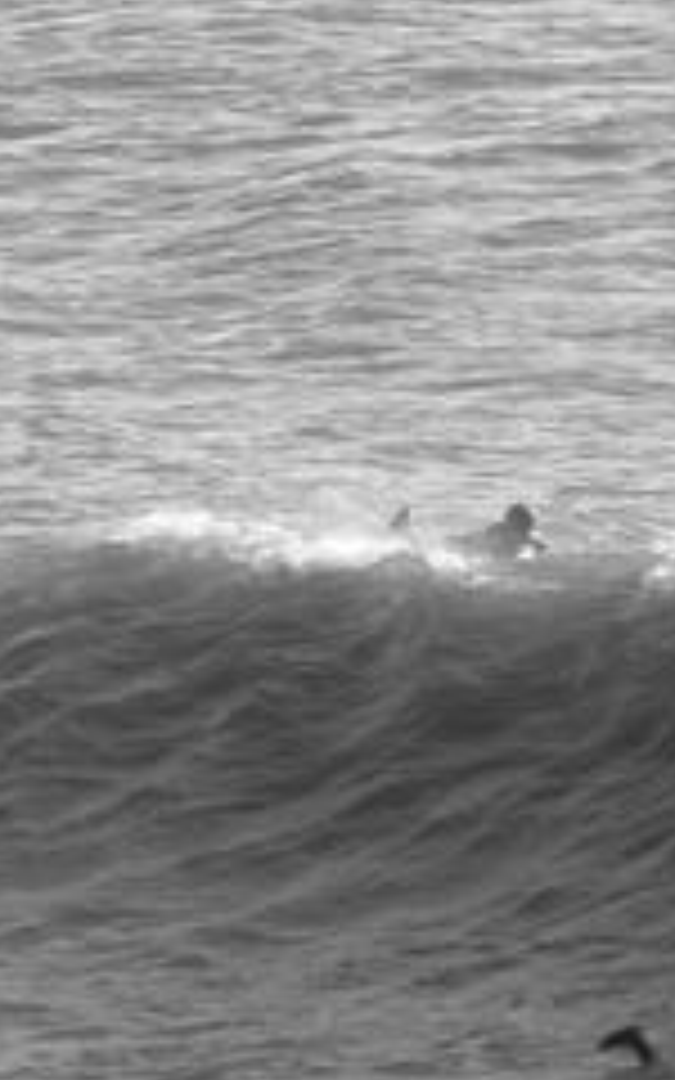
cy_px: 770
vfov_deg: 2.0
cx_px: 997
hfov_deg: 1.3
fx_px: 30876
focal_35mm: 1049
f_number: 5.6
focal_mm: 72
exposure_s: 1/320
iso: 80
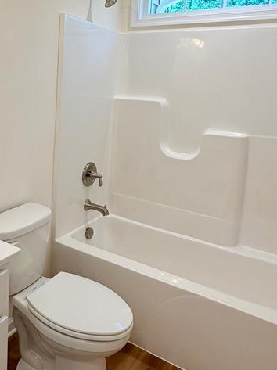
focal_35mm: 32
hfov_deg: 43.0
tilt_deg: -6.9
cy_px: 130
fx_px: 342
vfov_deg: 55.9
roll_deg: -2.5
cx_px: 76
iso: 80
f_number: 2.2
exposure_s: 1/120
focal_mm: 2.22
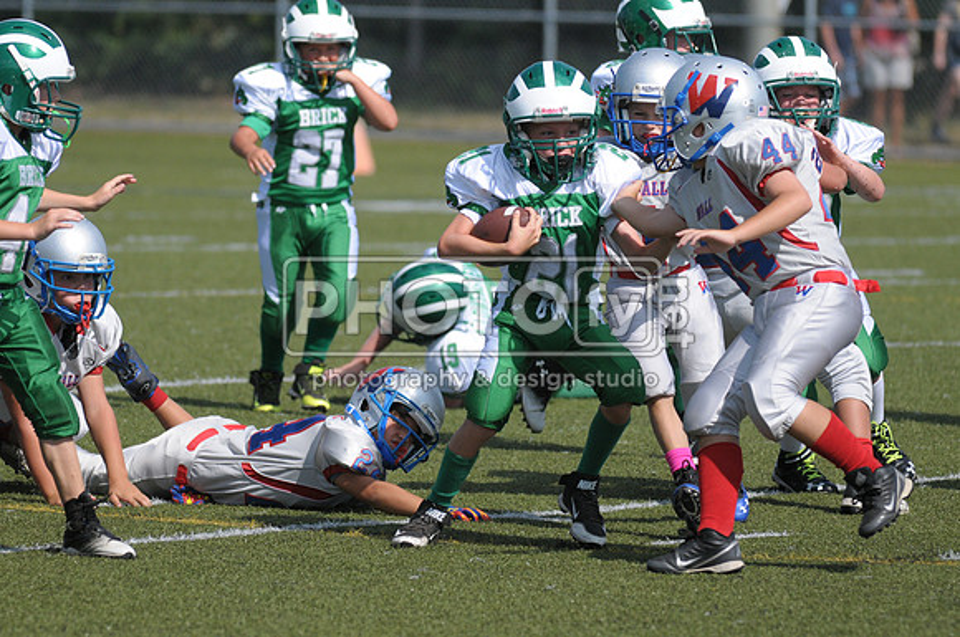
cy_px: 318
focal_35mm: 300
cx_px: 480
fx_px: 7989
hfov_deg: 6.9
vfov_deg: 4.6
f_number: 4
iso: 640
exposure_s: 1/5000
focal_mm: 200
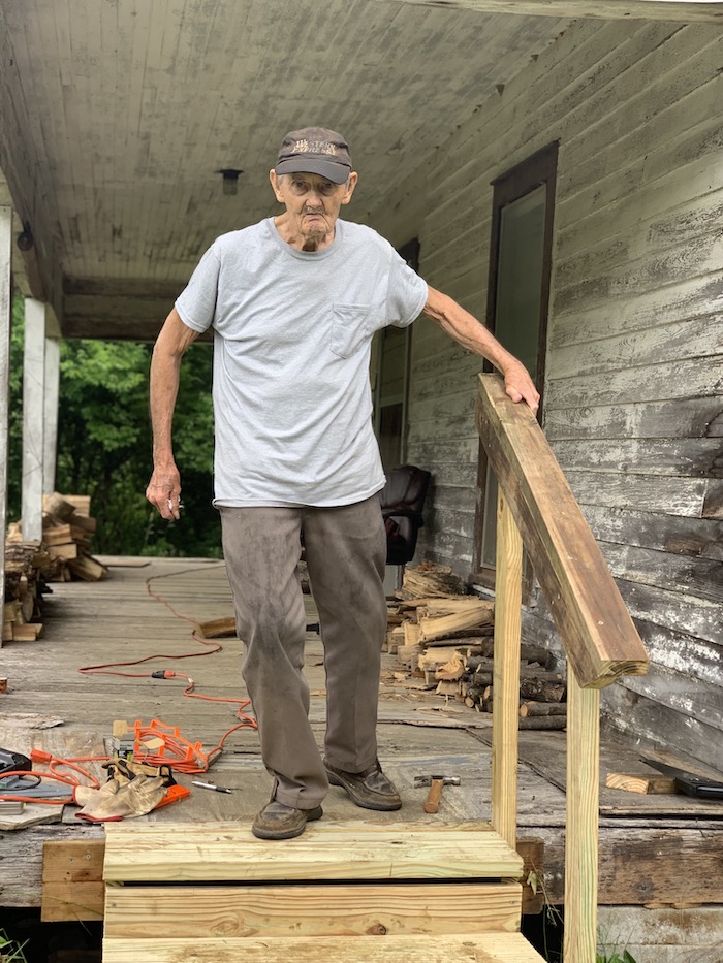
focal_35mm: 52
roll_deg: -1.5
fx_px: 1448
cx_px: 362
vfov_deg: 36.8
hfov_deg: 28.0
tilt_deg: +2.1
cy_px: 482
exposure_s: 1/122
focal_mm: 6
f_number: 2.4
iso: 40
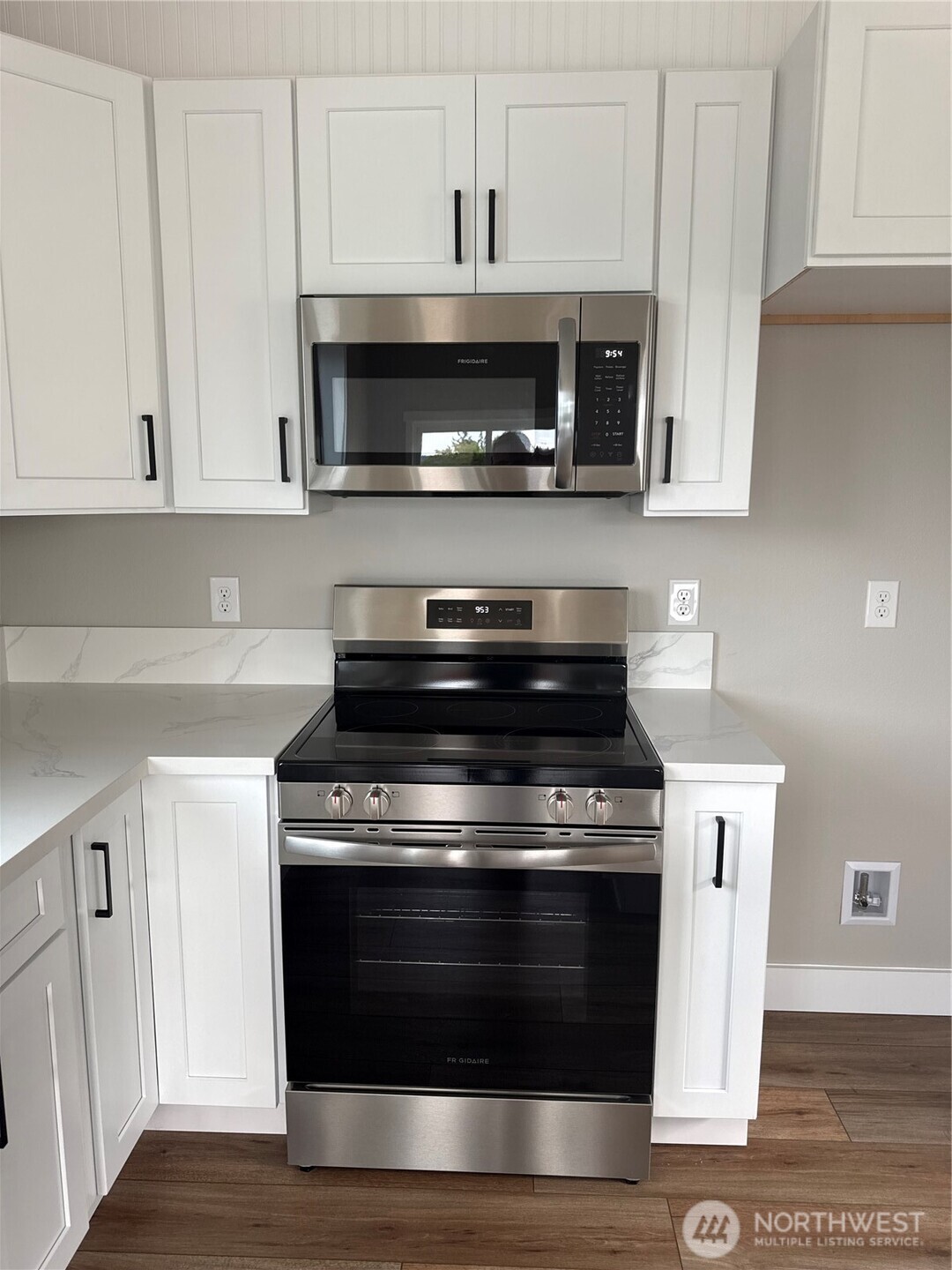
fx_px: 880
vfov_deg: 71.6
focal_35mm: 24
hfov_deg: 56.8
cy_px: 635
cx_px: 476
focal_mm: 6.76
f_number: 1.78
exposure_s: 1/121
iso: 125
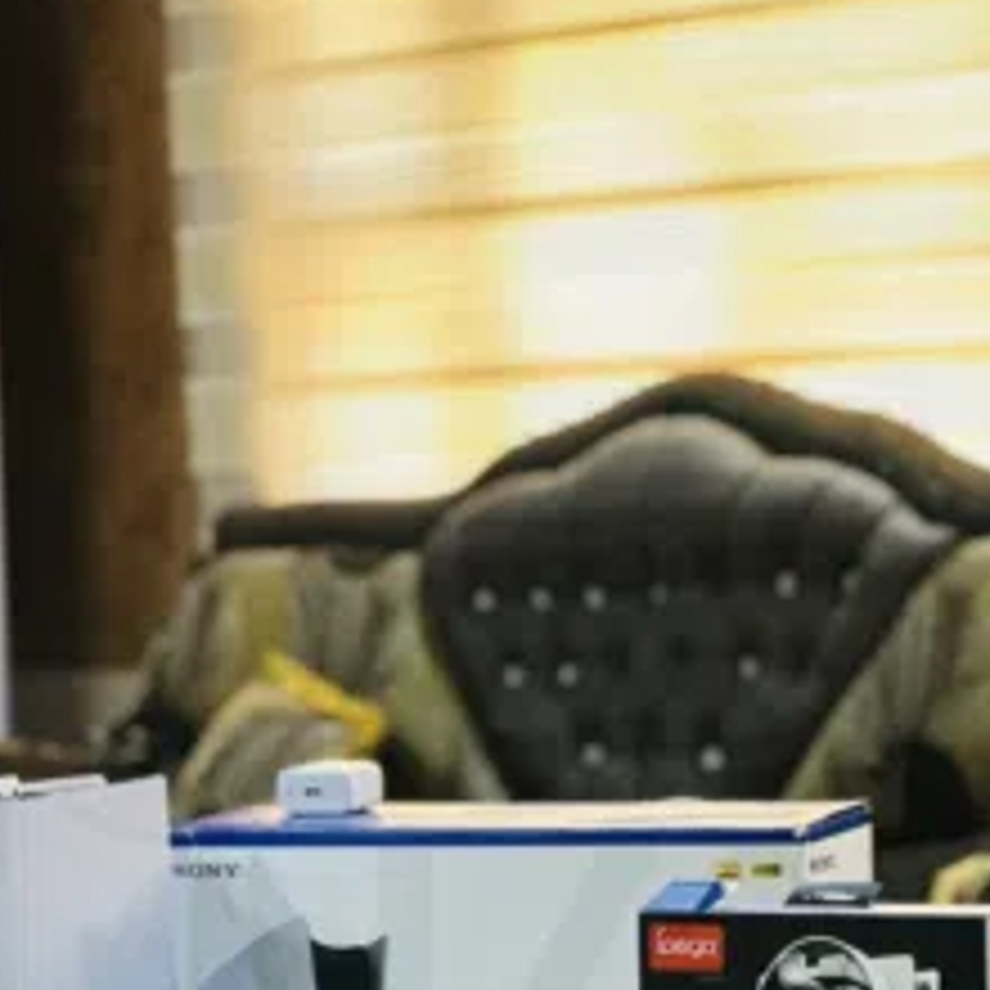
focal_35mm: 124
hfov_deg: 14.1
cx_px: 441
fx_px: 4012
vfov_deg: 14.0
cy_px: 832
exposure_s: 1/40
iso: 250
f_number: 2.8
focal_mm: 9
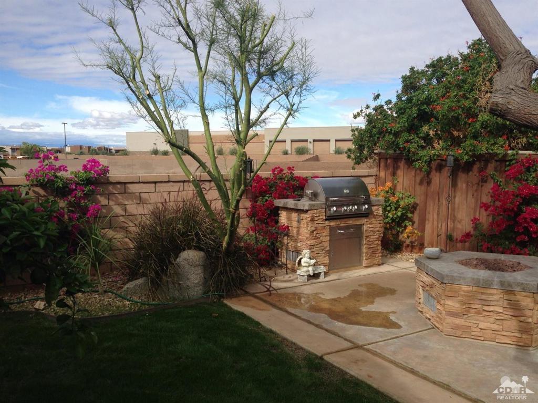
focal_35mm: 33
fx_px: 513
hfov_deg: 55.4
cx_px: 269
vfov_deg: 42.9
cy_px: 202
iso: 50
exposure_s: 1/1808
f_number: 2.4
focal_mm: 4.12
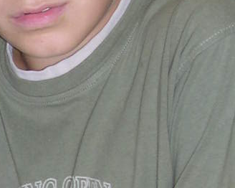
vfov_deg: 7.7
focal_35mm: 200
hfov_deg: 9.6
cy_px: 222
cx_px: -22
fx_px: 1390
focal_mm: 9
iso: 100
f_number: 2.9
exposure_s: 1/60
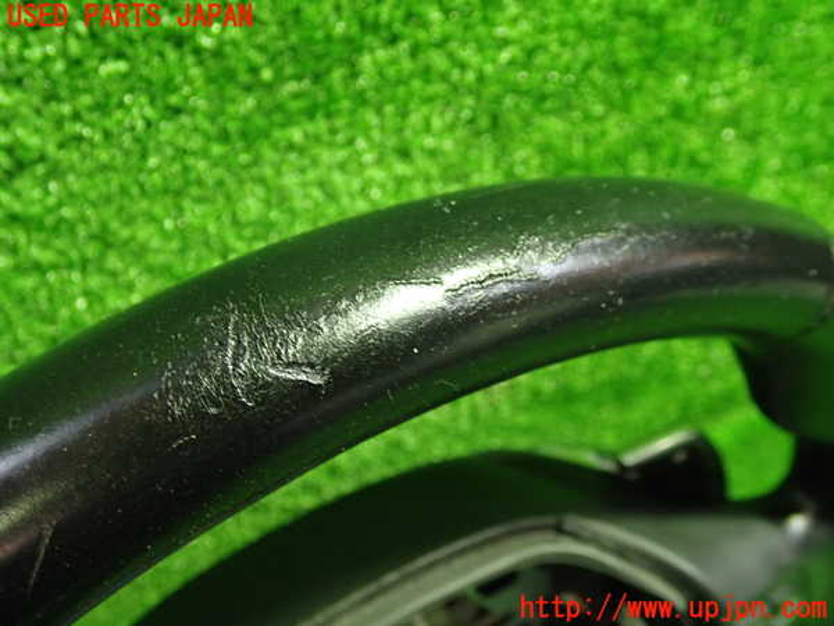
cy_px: 313
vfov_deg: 46.8
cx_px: 417
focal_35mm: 30
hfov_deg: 60.0
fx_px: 723
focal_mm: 5.4
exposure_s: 1/30
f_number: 2.3
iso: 500
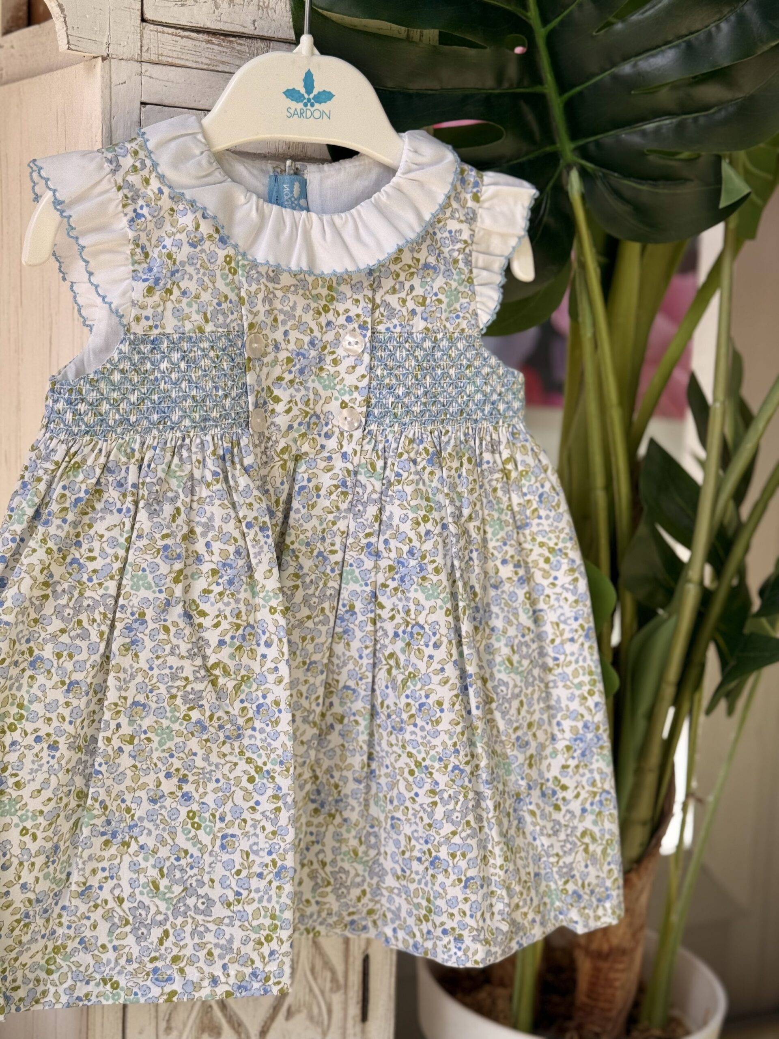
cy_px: 520
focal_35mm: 48
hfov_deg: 30.3
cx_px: 390
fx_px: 1440
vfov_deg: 39.7
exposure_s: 1/596
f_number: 1.78
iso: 80
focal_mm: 6.76
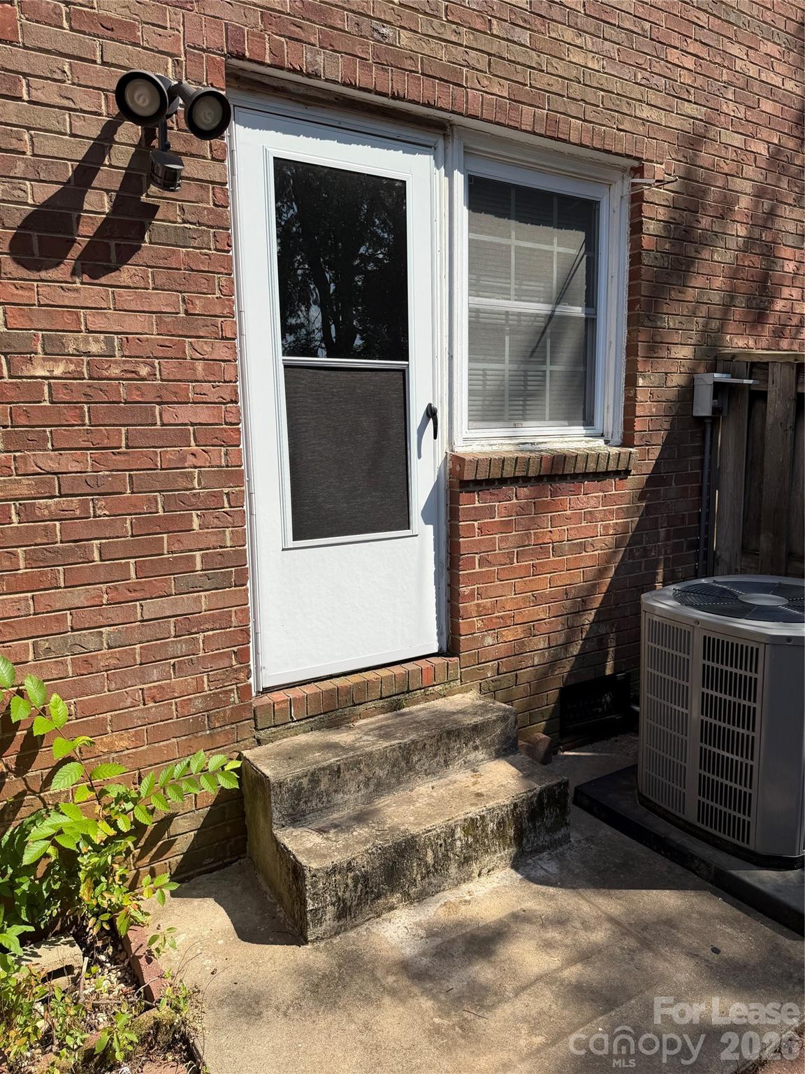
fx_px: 744
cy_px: 537
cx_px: 402
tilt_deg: -6.9
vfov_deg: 71.6
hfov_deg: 56.8
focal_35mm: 24
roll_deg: +1.5
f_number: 1.78
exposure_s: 1/3145
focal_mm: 6.76
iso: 80
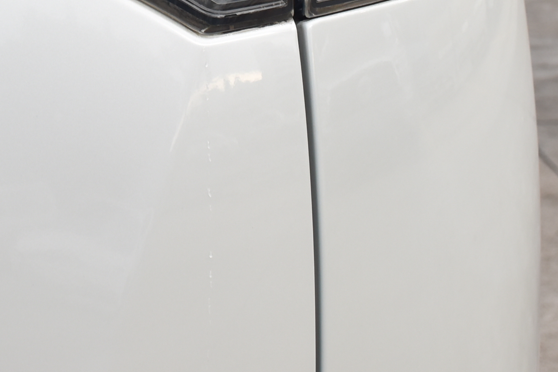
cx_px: 95
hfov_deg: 18.4
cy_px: -187
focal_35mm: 110
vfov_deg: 11.9
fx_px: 1705
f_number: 6.3
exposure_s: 1/160
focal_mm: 22
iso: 400
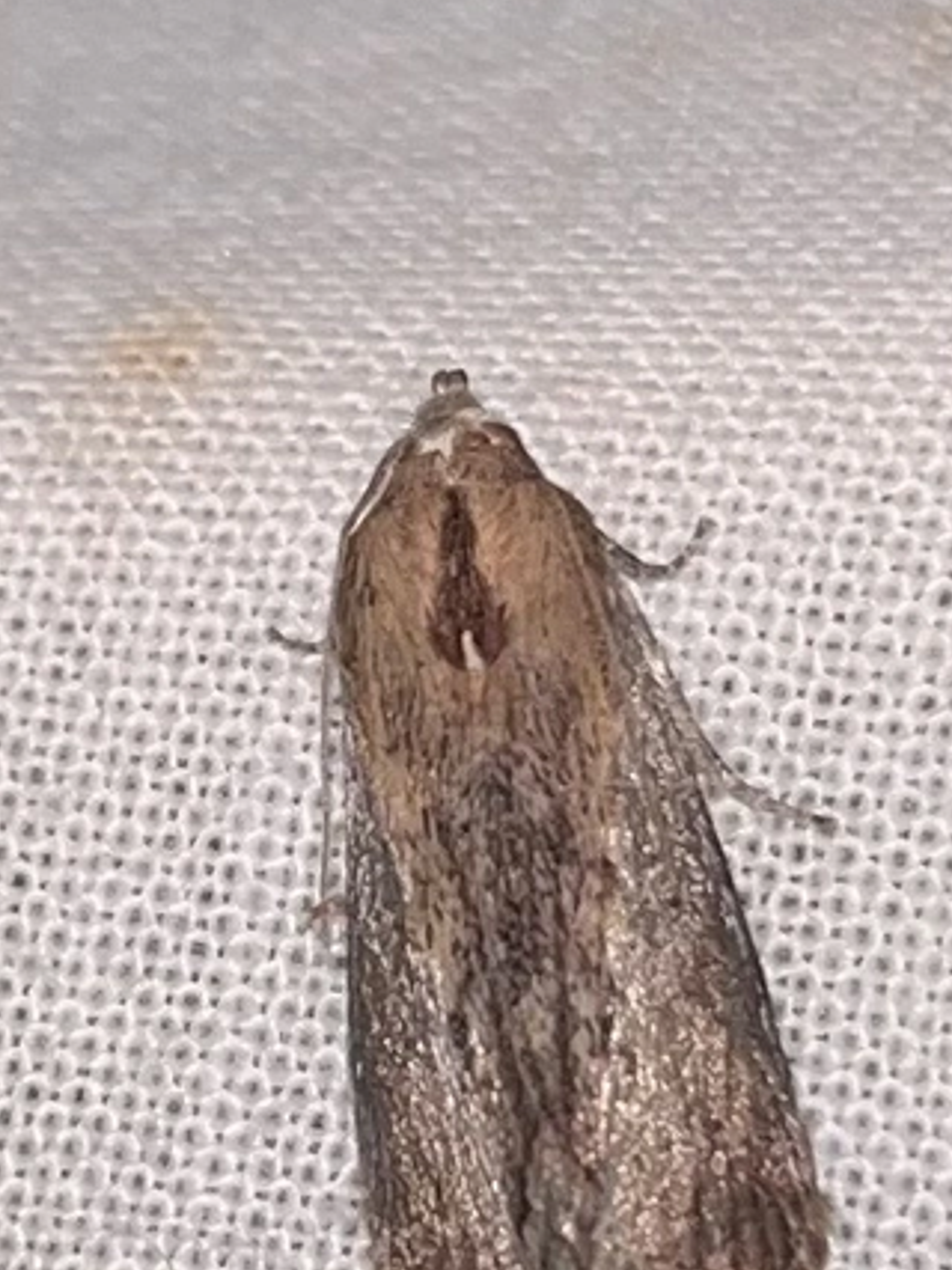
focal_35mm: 39
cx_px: 583
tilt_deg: -29.7
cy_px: 845
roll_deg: +8.4
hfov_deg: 36.6
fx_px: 1431
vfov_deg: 47.1
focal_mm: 5.1
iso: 32
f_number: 1.6
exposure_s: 1/951
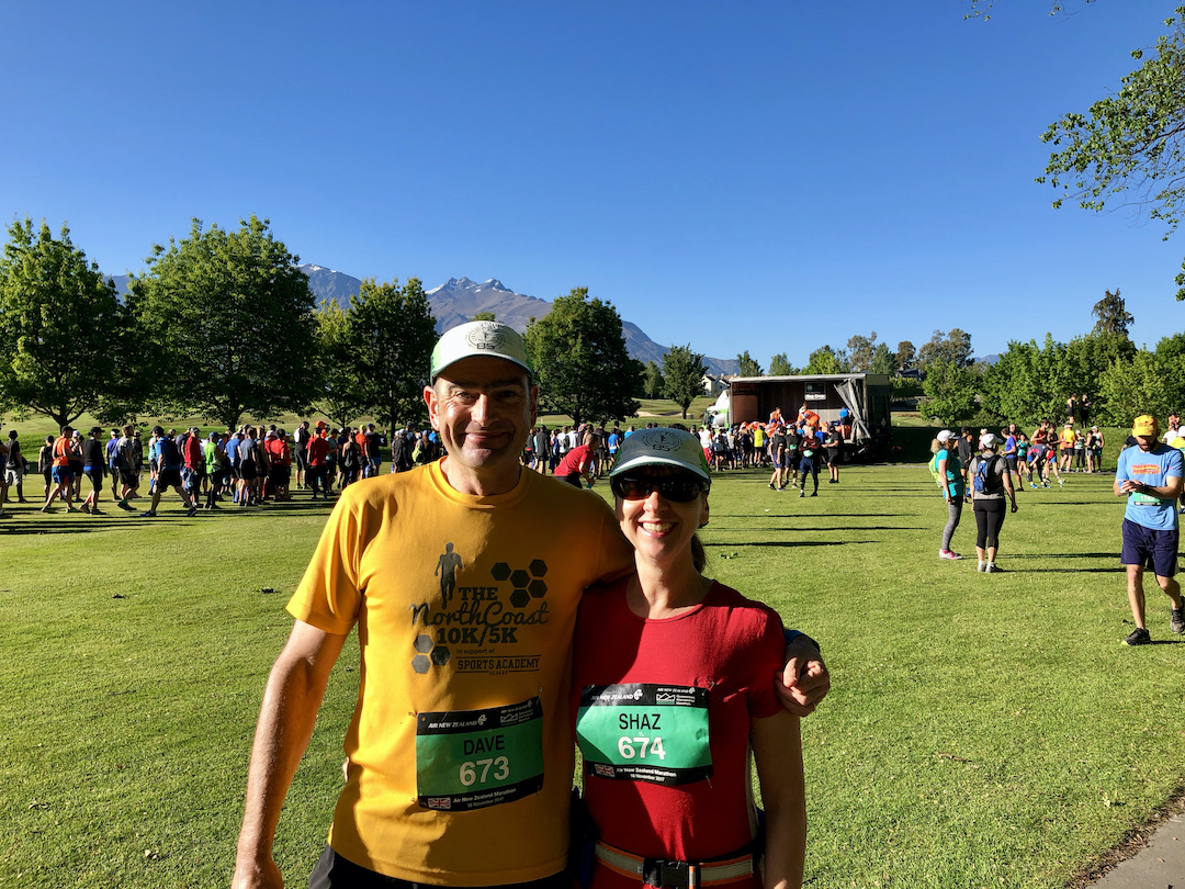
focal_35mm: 29
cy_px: 444
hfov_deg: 61.7
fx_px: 993
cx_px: 592
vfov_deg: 48.2
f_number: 1.8
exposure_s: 1/1263
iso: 20
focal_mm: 3.99
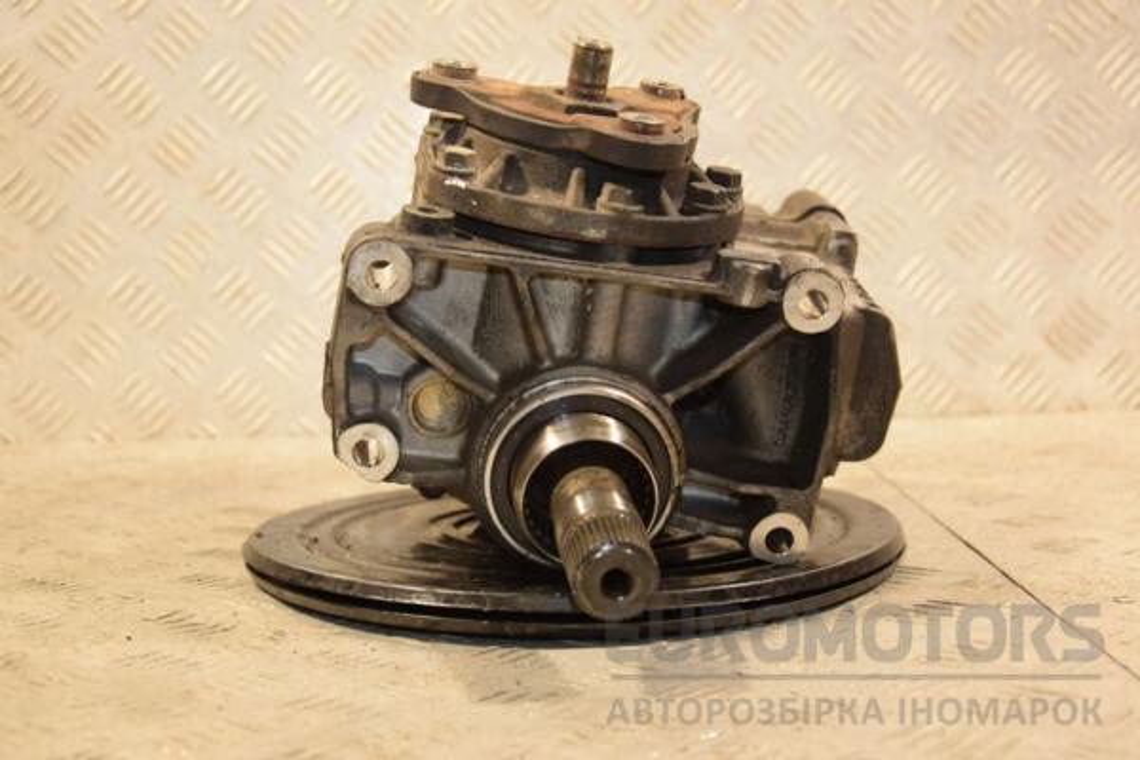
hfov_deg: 31.9
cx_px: 570
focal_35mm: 63
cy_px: 380
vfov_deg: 21.6
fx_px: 1995
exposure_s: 1/125
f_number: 4.8
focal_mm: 42
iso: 800
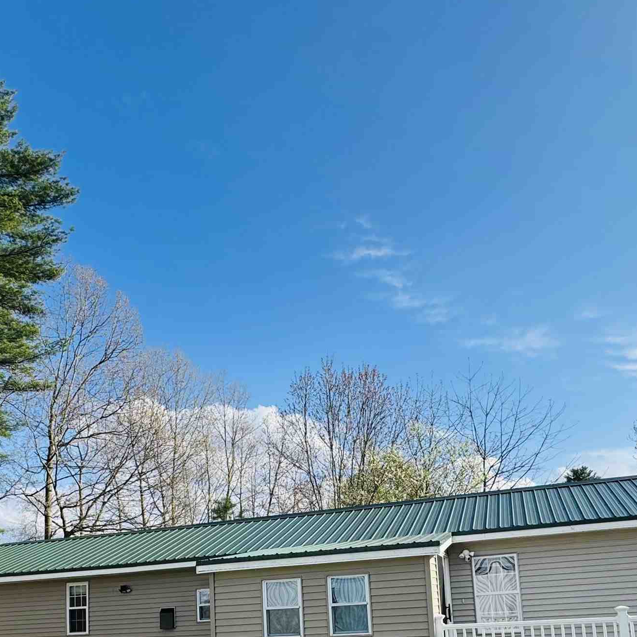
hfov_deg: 55.6
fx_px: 604
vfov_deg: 51.2
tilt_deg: +6.7
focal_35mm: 29
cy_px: 532
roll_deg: +3.1
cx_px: 333
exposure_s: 1/1536
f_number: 2.2
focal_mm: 2.22
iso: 50
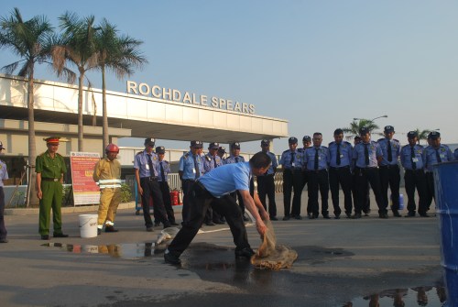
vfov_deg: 43.7
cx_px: 229
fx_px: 382
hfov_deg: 61.9
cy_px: 154
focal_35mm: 30
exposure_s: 1/200
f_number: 8
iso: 100
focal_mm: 20
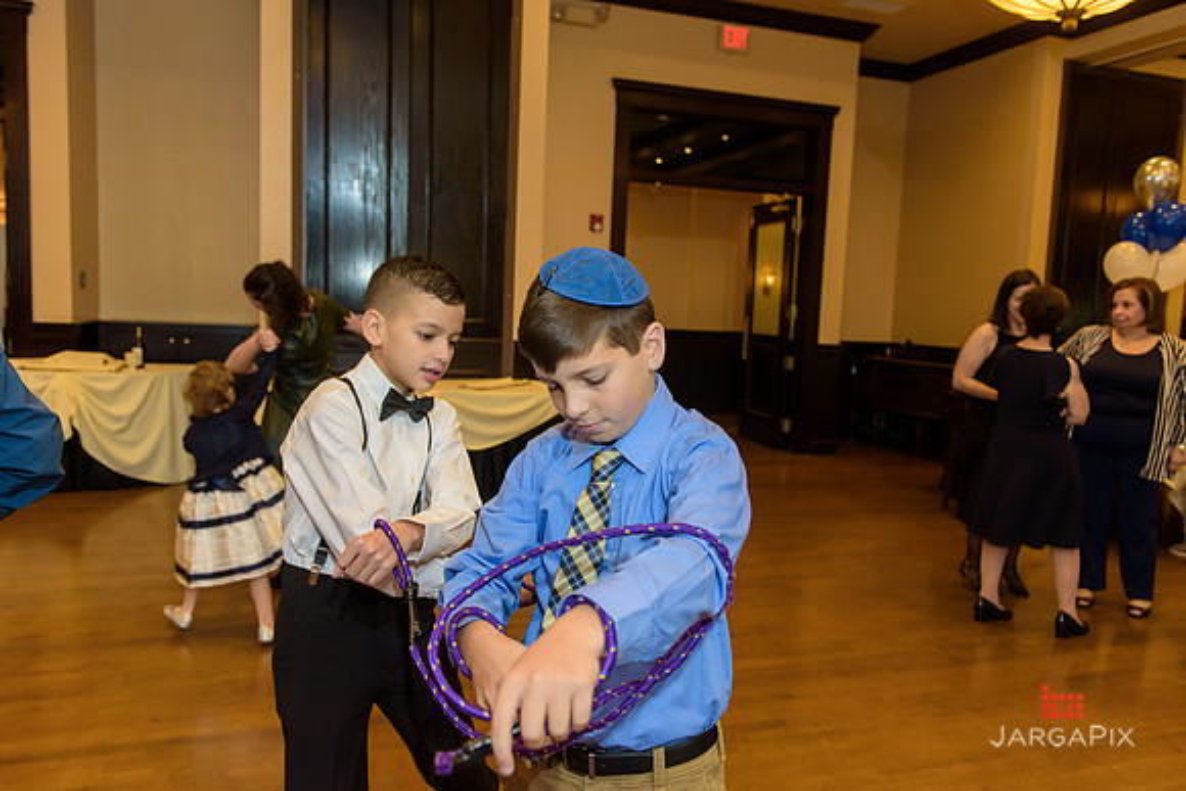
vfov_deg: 48.0
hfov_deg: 67.4
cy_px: 396
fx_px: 890
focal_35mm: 27
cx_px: 593
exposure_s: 1/125
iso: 1250
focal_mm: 27
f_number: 3.2
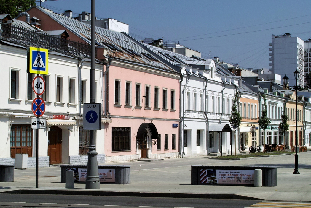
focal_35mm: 75
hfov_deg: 27.0
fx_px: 648
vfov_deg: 18.2
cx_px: 150
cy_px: 115
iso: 100
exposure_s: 1/320
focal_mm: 28
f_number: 11
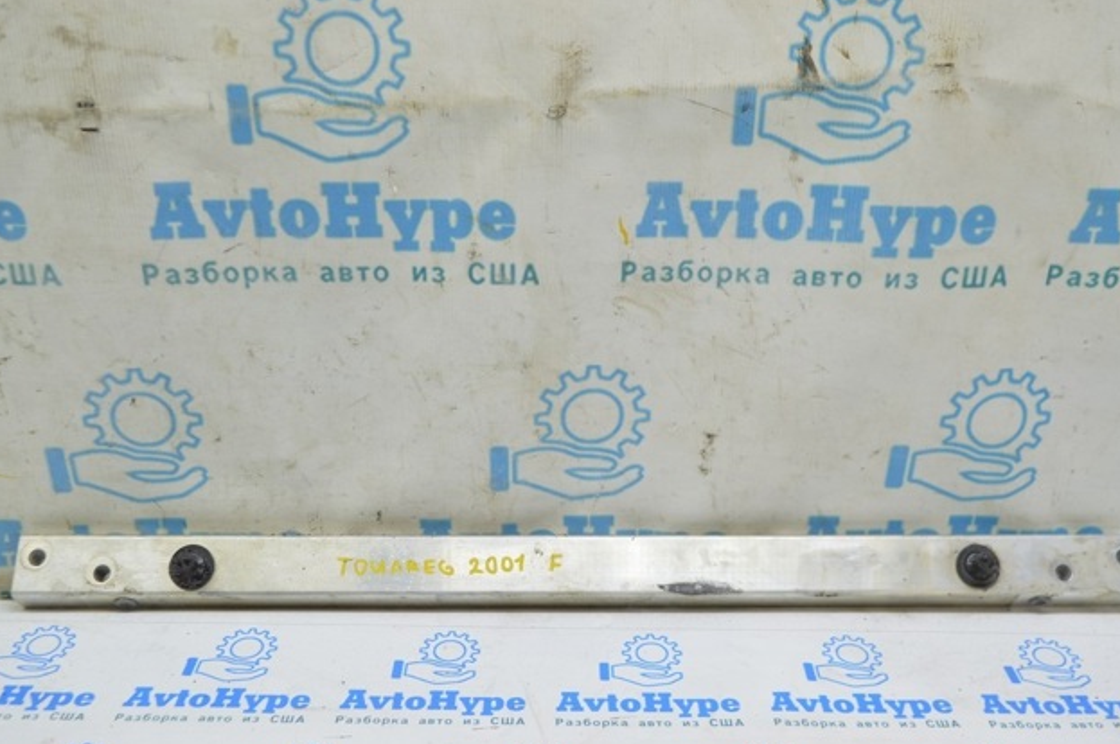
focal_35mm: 37
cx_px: 554
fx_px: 1150
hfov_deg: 51.9
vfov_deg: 35.9
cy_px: 375
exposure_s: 1/20
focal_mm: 24
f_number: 5.6
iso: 400
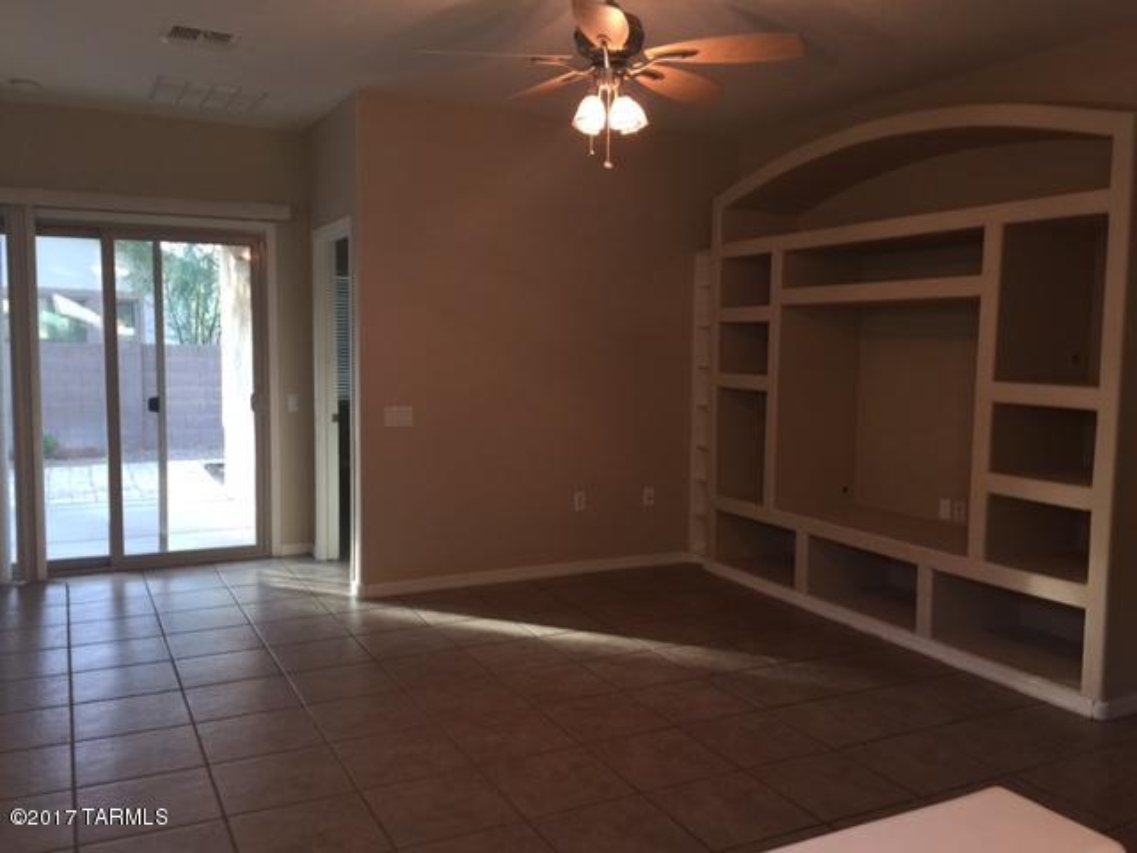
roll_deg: -0.6
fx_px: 953
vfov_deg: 48.2
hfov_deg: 61.7
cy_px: 426
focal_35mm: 29
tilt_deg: -3.6
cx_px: 568
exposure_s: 1/30
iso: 50
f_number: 2.2
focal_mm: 4.15
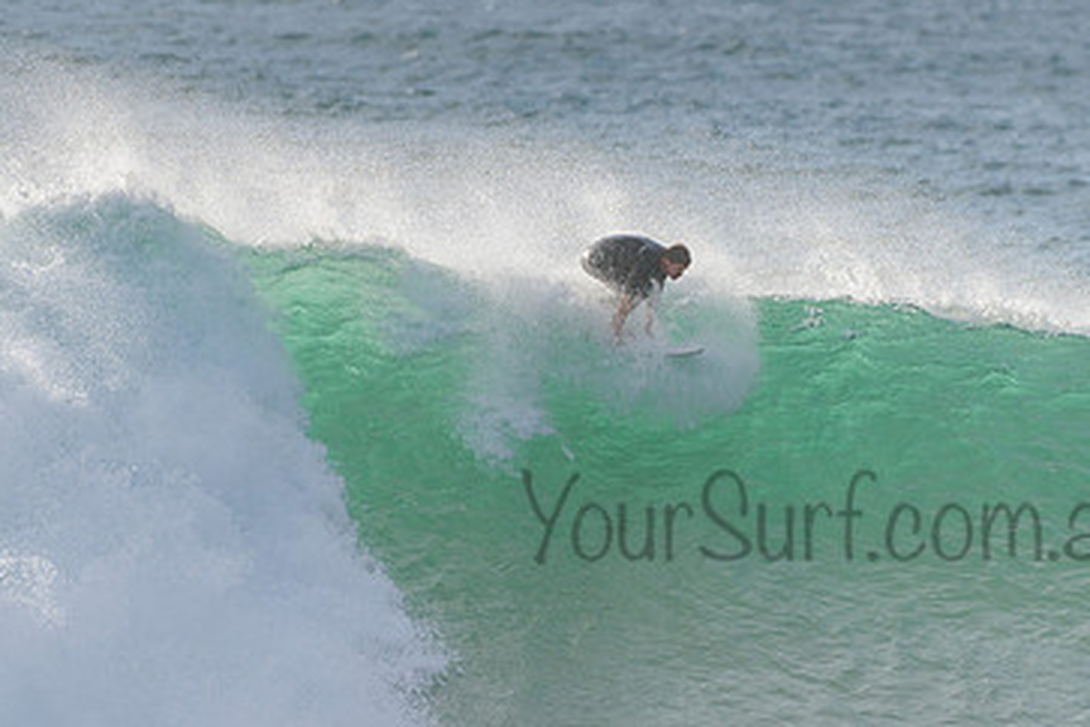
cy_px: 471
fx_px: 29609
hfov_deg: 2.1
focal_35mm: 978
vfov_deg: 1.4
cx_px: 774
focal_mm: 500
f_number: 5.6
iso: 250
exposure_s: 1/2000
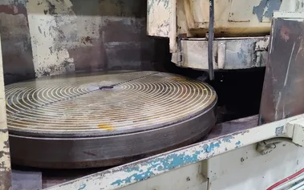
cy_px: 78
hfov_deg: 66.5
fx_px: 232
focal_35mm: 28
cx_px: 154
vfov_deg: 44.4
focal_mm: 7
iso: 640
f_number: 1.8
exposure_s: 1/39
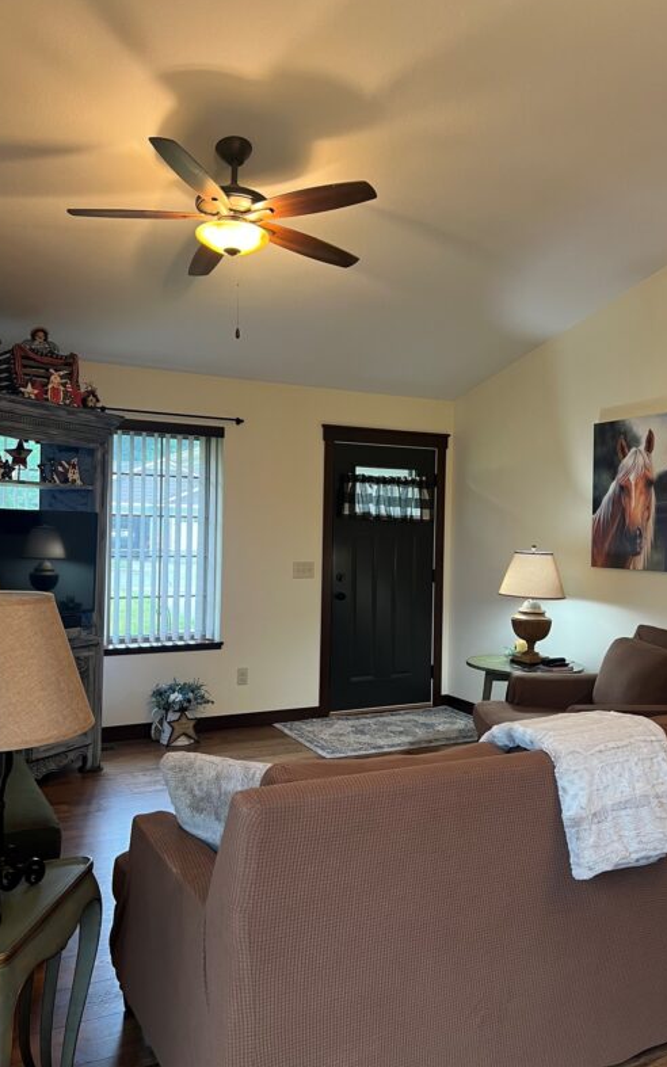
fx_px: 814
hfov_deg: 44.5
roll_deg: -0.8
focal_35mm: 28
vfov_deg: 66.5
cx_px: 342
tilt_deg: -0.1
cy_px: 526
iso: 125
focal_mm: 5.7
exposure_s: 1/60
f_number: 1.5
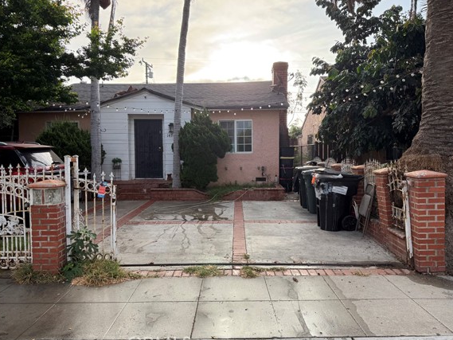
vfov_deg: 51.4
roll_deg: +0.7
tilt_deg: -1.0
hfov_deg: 65.3
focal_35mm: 27
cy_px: 164
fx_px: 353
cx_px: 230
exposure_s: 1/1271
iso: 100
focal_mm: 6.76
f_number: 1.78
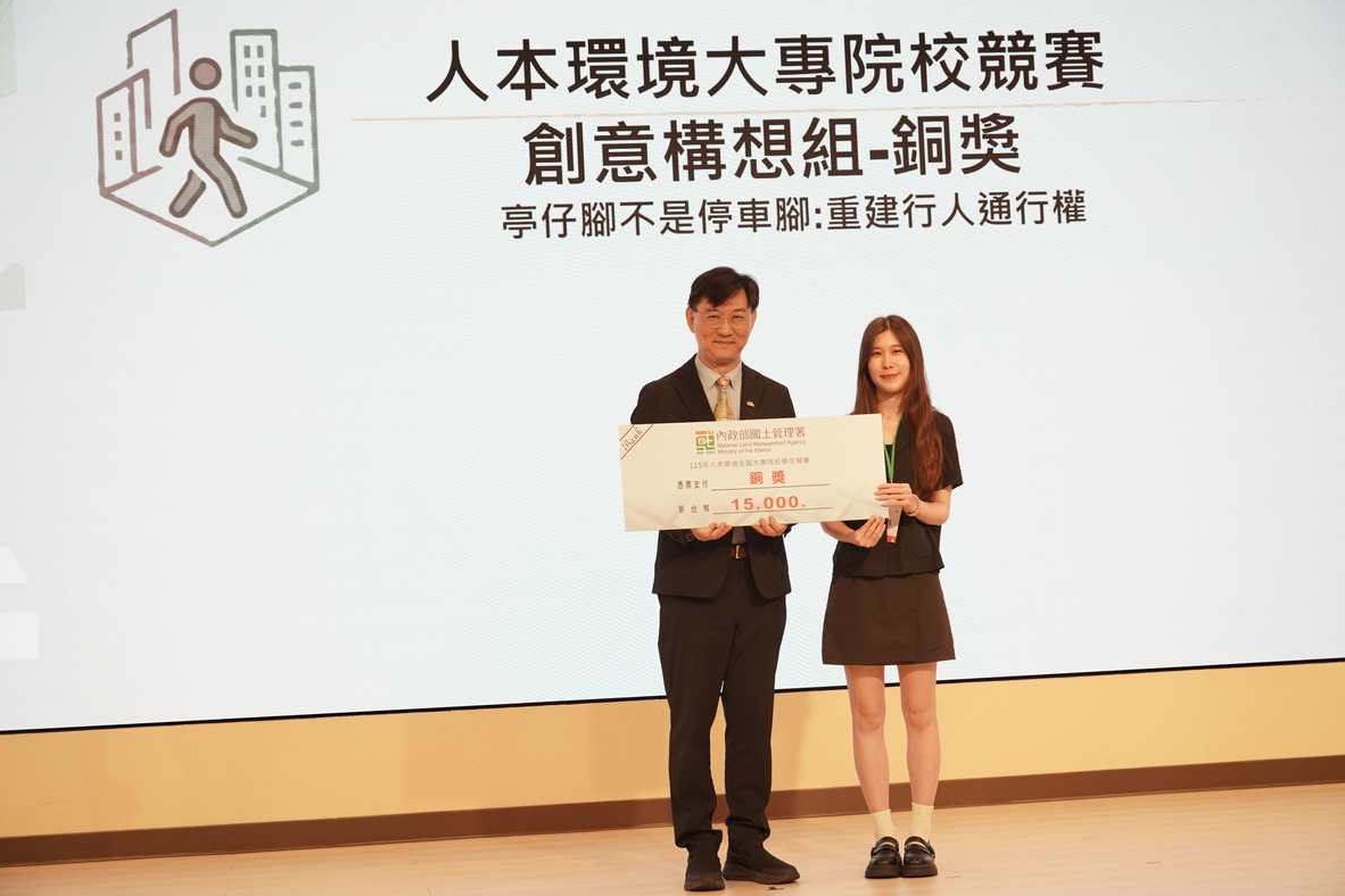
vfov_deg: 20.3
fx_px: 2503
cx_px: 672
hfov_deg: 30.1
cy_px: 451
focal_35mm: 67
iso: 400
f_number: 5
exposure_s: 1/50
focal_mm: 66
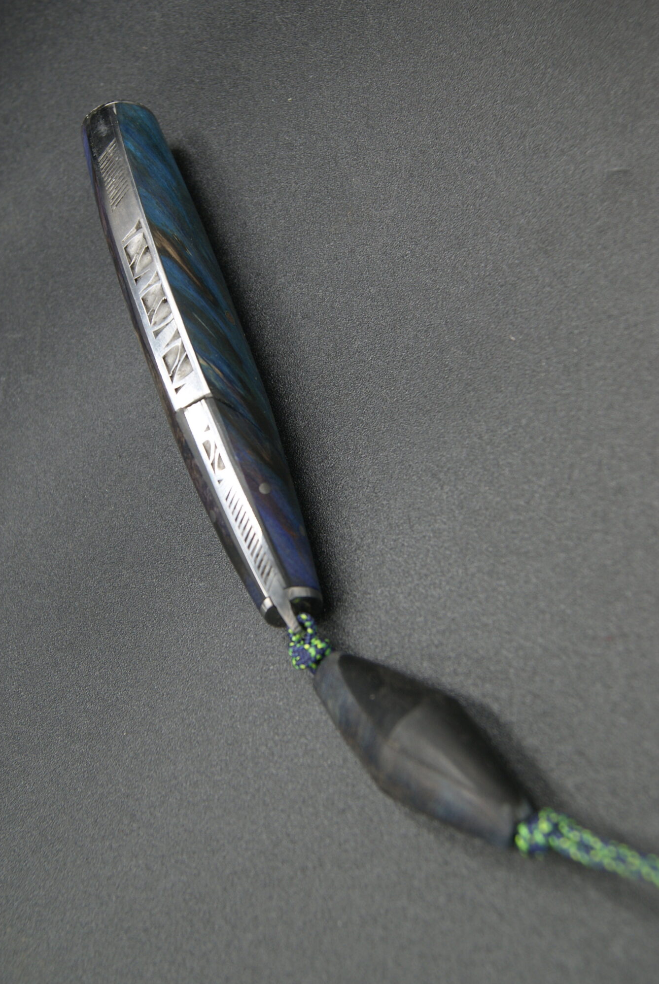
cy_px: 445
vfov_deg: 39.5
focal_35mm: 50
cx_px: 277
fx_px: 1369
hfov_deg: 27.0
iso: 100
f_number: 4.5
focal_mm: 26
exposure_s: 1/40
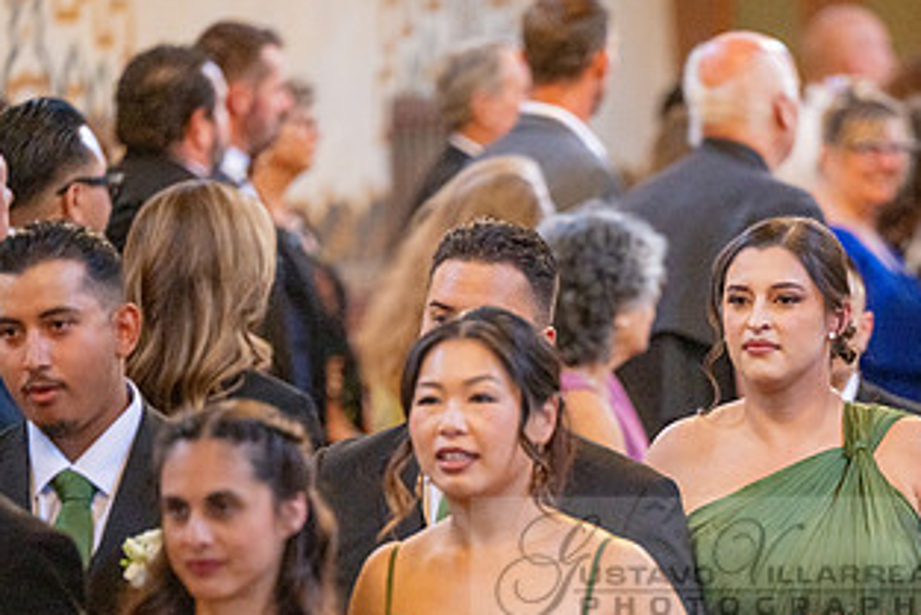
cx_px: 727
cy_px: 566
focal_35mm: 371
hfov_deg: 5.5
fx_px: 9495
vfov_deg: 3.7
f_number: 3.2
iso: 1250
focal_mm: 200
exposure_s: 1/320
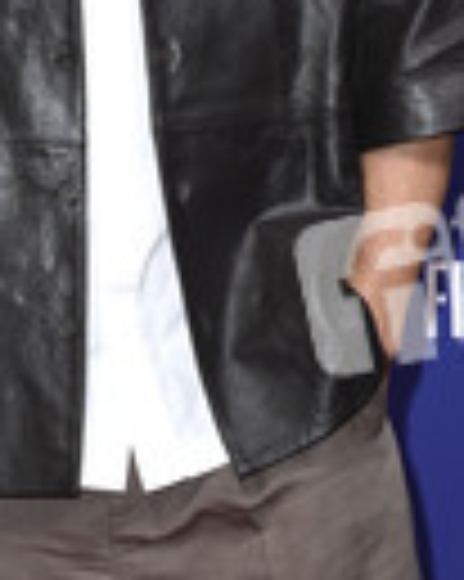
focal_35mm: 203
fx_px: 3489
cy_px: 45
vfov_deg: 9.5
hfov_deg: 7.6
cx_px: 117
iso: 500
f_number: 5.6
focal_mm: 70
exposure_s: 1/250
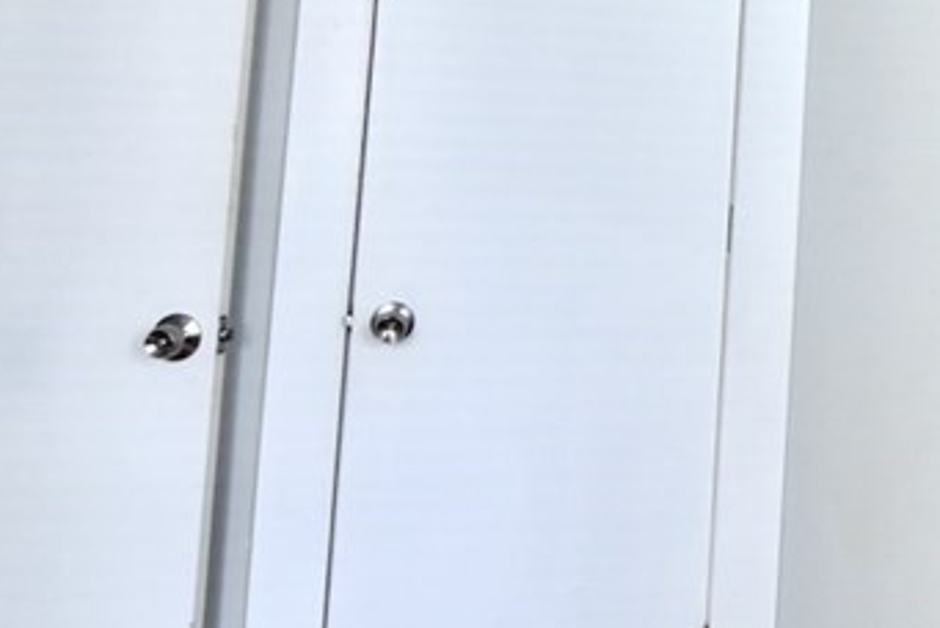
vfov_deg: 25.5
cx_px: 1017
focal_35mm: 50
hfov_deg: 34.8
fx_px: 1294
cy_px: -48
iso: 800
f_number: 4
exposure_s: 1/60
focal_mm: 11
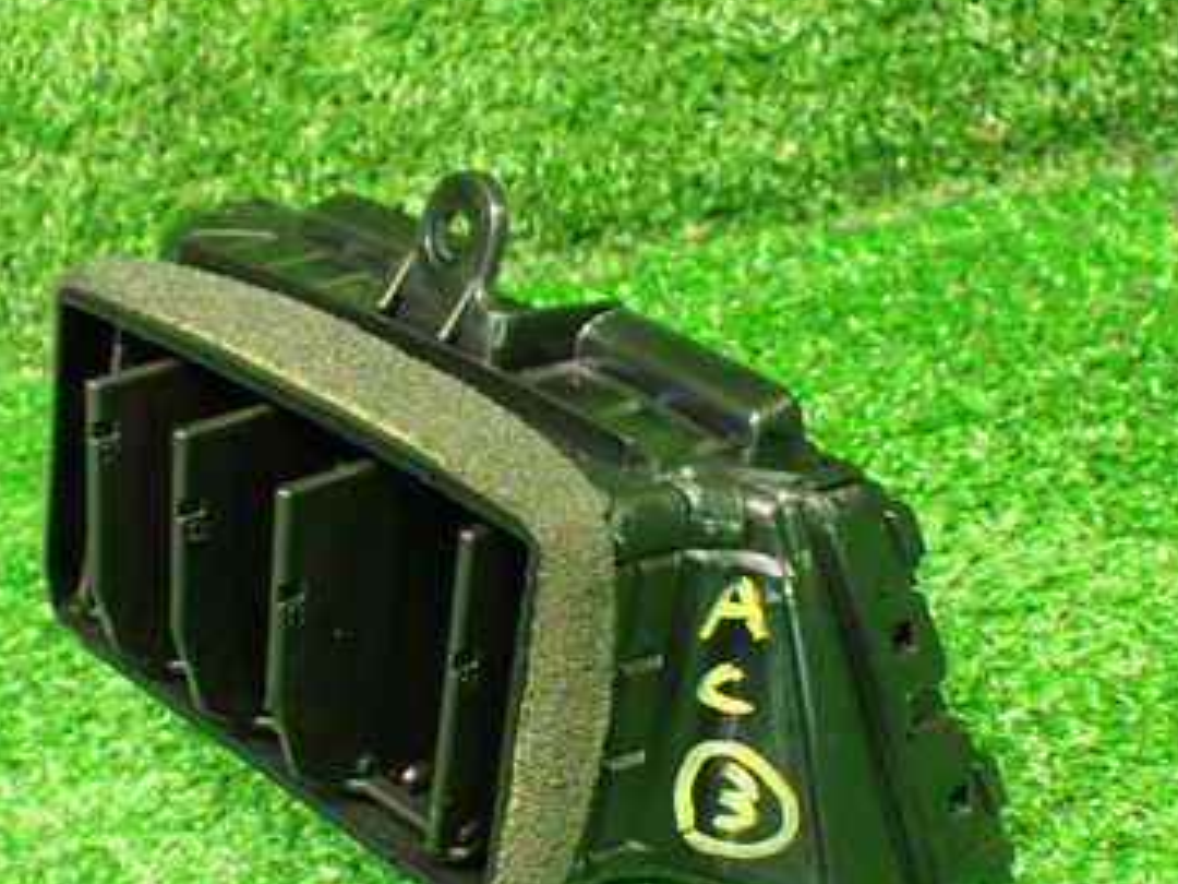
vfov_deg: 28.8
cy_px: 632
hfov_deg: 38.2
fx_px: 1702
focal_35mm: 50
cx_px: 553
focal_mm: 5.4
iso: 800
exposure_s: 1/40
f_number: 2.3
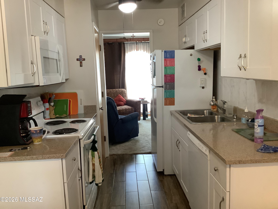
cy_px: 104
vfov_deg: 45.4
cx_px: 139
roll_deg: +1.9
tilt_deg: -8.8
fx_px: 249
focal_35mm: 31
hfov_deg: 58.4
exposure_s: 1/60
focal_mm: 3.3
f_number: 2.4
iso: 320
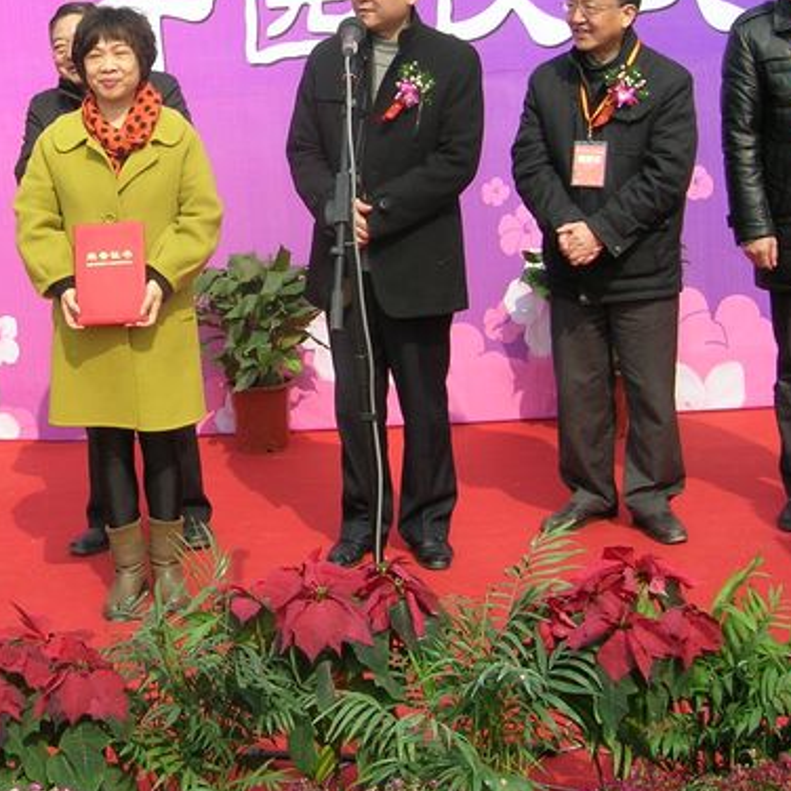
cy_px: 200
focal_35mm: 64
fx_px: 1655
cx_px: 250
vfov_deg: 26.5
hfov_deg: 26.7
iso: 50
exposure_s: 1/260
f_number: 4.9
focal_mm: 5.7
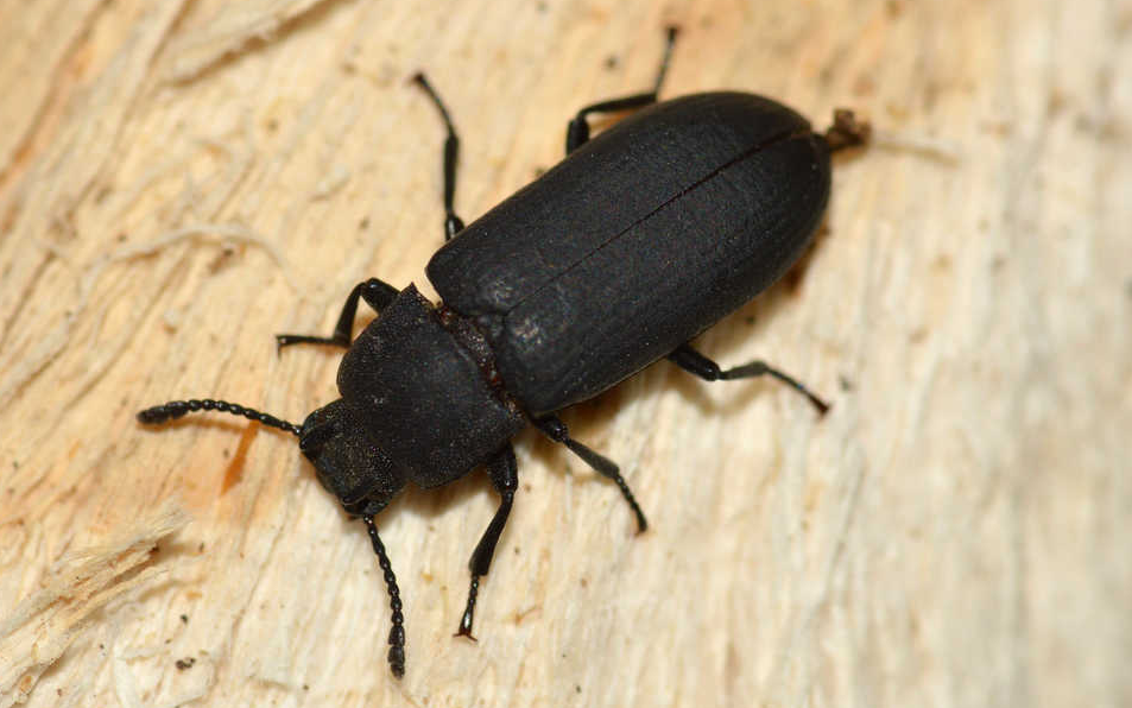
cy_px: 334
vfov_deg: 8.5
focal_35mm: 154
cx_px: 563
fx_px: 4752
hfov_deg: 13.6
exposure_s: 1/200
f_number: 18
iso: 100
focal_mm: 100
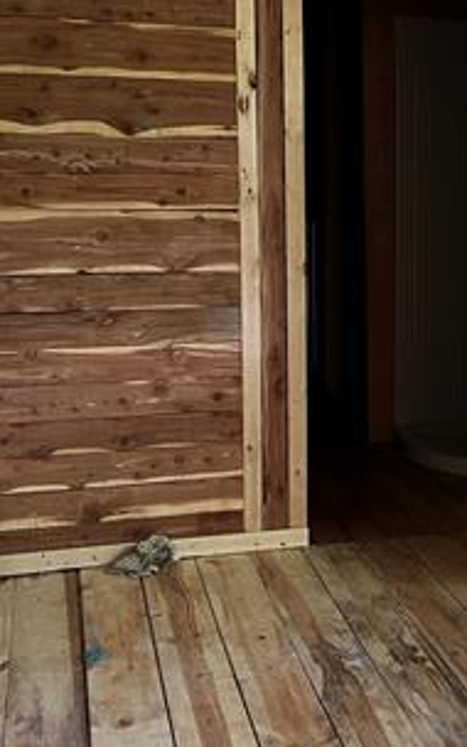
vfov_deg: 35.0
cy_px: 302
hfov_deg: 21.8
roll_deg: -0.8
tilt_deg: -6.8
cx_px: 430
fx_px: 1181
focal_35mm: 58
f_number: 1.5
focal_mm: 5.7
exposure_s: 1/30
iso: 500
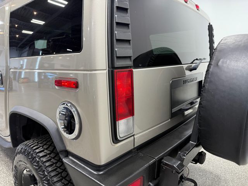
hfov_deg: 71.6
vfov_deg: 56.8
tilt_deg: -13.9
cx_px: 124
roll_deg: +0.8
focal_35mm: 24
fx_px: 172
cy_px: 93
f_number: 1.78
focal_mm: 6.76
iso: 125
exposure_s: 1/120
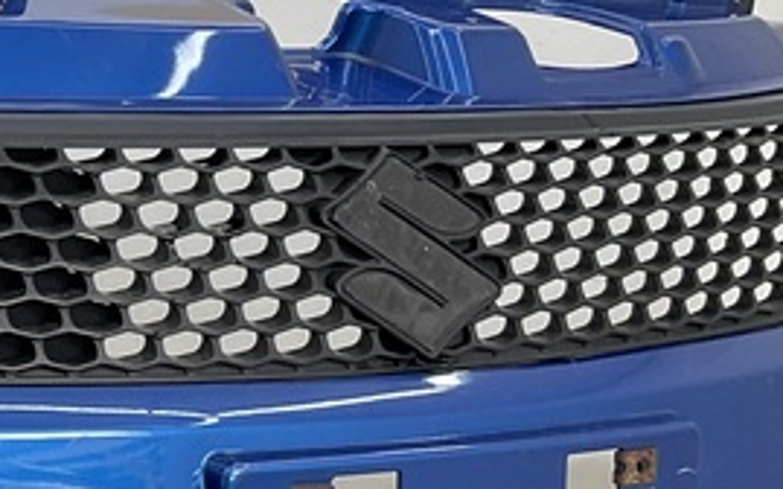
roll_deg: -0.3
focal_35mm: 115
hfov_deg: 16.8
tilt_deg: -7.5
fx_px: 2454
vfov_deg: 11.4
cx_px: -300
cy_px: 375
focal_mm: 3
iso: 20
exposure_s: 1/100
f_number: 1.8
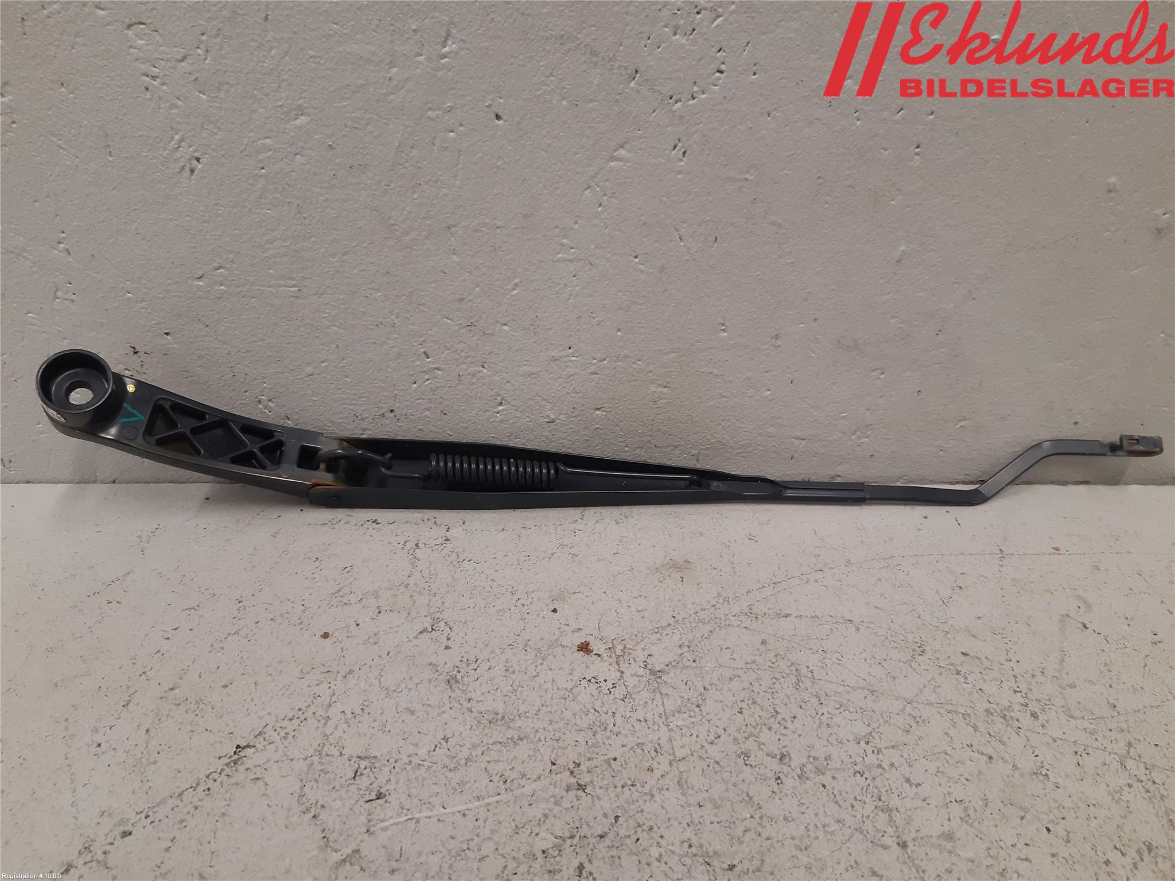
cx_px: 588
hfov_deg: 67.3
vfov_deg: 53.1
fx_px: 883
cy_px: 440
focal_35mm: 26
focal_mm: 3.93
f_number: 1.7
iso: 125
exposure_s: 1/50
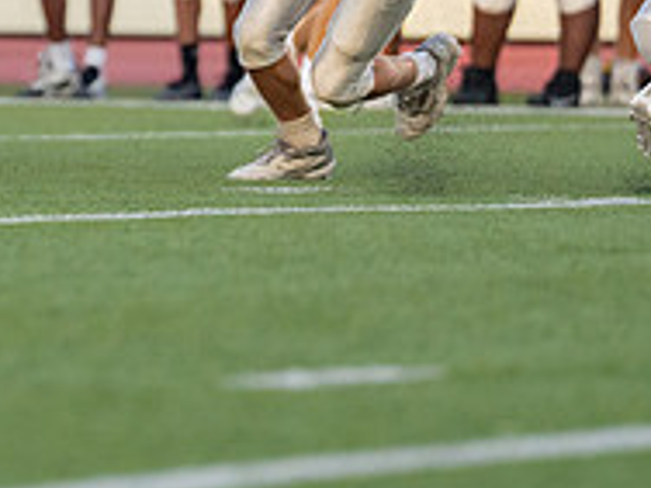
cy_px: -164
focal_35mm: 827
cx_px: -221
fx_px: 15553
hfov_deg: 2.4
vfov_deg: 1.8
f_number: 2.8
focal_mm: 200
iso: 1600
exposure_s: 1/2500
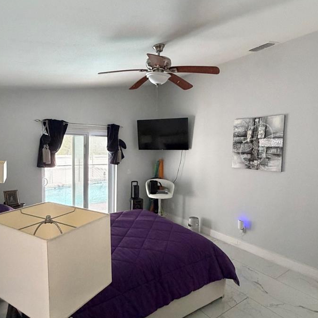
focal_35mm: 22
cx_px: 152
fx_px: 229
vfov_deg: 69.6
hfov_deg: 69.6
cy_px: 164
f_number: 2.2
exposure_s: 1/60
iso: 500
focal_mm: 2.22
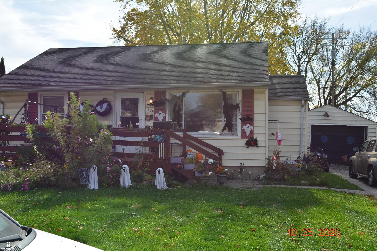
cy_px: 126
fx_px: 424
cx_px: 188
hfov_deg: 47.9
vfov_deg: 33.0
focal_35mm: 40
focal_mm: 27
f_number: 11
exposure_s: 1/400
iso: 200
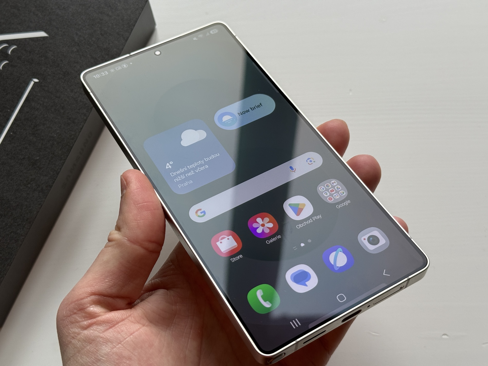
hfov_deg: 39.7
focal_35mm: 48
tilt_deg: -71.9
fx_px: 677
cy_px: 183
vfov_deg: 30.3
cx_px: 244
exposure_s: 1/91
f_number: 1.78
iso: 100
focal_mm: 6.76
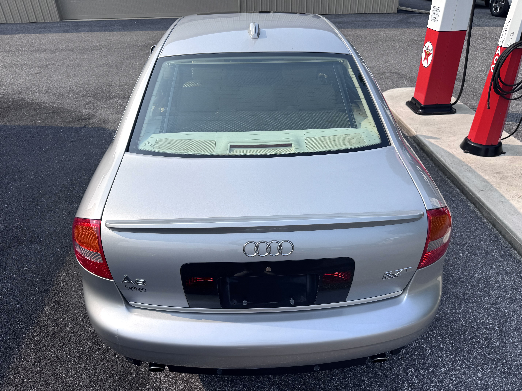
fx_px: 362
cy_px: 196
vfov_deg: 56.8
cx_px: 261
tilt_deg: -32.6
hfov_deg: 71.6
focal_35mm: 24
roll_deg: +2.8
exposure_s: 1/4950
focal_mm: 6.76
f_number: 1.78
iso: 80
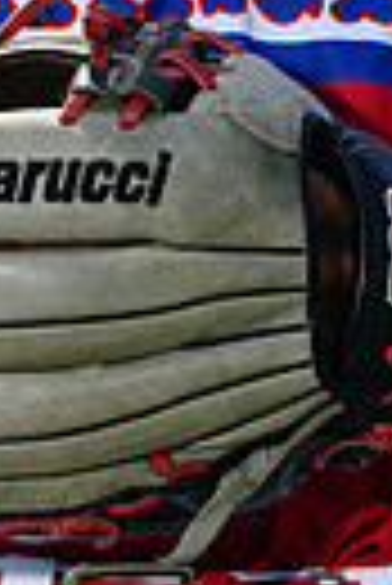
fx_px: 13699
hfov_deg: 1.6
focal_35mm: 841
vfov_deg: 2.4
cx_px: 259
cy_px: -292
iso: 50
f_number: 5
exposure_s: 1/250
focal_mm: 189
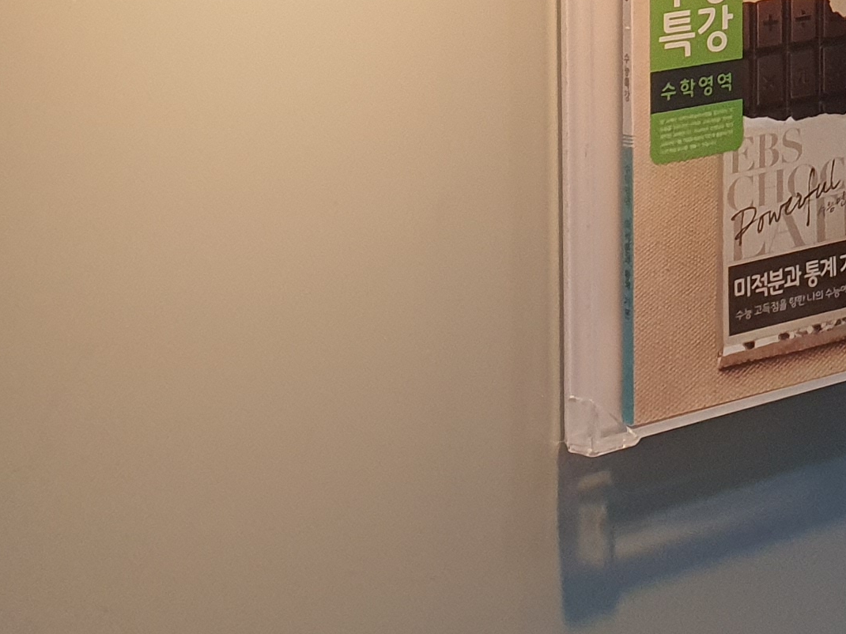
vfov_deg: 13.4
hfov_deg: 16.8
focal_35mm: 98
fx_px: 2395
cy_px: -549
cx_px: 1501
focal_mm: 4.3
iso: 125
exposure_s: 1/120
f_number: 2.4
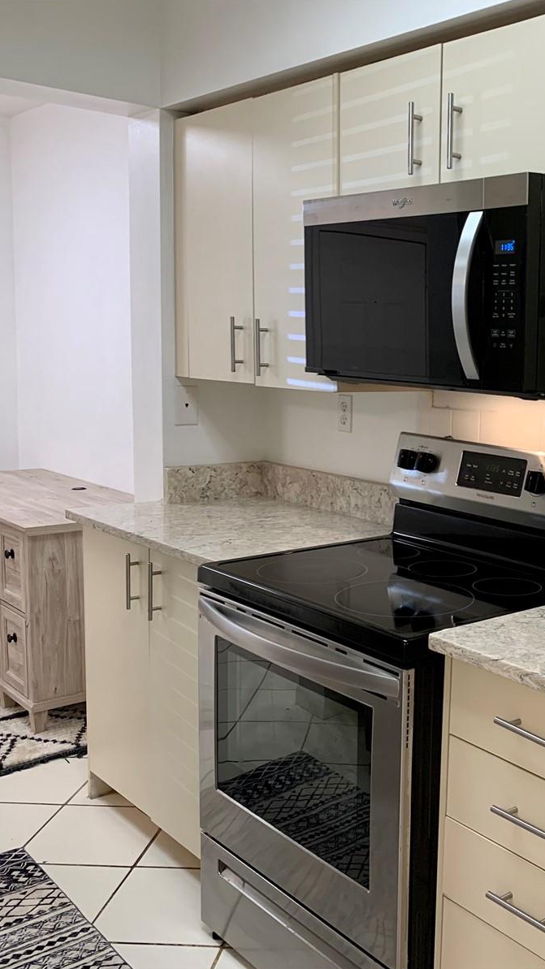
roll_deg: -1.4
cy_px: 485
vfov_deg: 52.8
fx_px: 976
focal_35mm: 38
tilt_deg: -7.2
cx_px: 512
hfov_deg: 29.6
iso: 80
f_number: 1.8
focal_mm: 4.25
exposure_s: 1/60
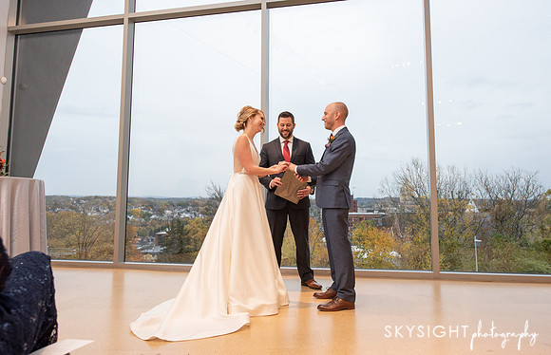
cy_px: 167
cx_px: 293
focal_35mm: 26
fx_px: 391
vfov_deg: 48.9
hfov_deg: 70.3
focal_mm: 24
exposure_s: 1/100
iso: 1250
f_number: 4.5
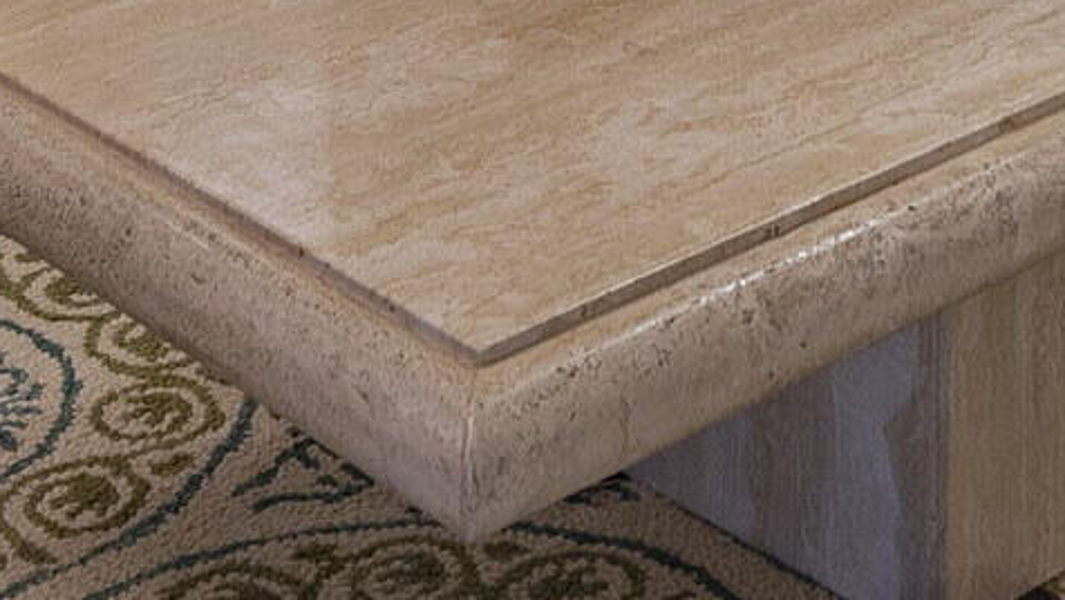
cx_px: 817
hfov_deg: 19.1
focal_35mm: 111
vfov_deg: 8.6
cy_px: -1323
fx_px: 3135
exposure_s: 1/2.5
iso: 200
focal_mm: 18
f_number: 5.6
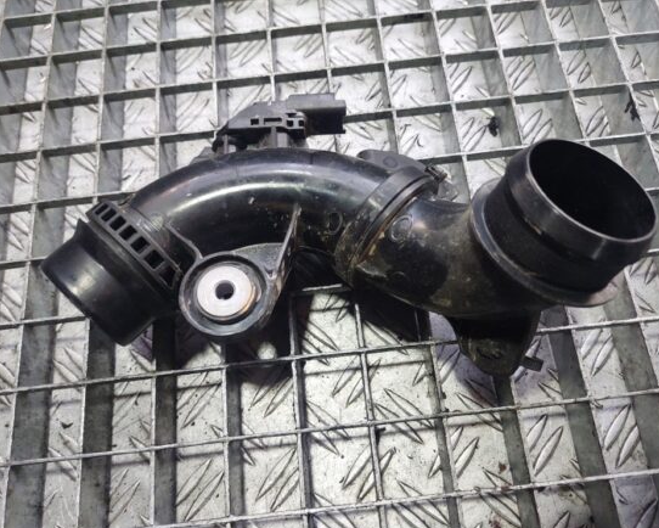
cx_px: 340
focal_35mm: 27
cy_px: 273
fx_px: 527
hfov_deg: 64.0
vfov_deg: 53.2
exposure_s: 1/100
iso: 250
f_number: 1.8
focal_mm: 5.23
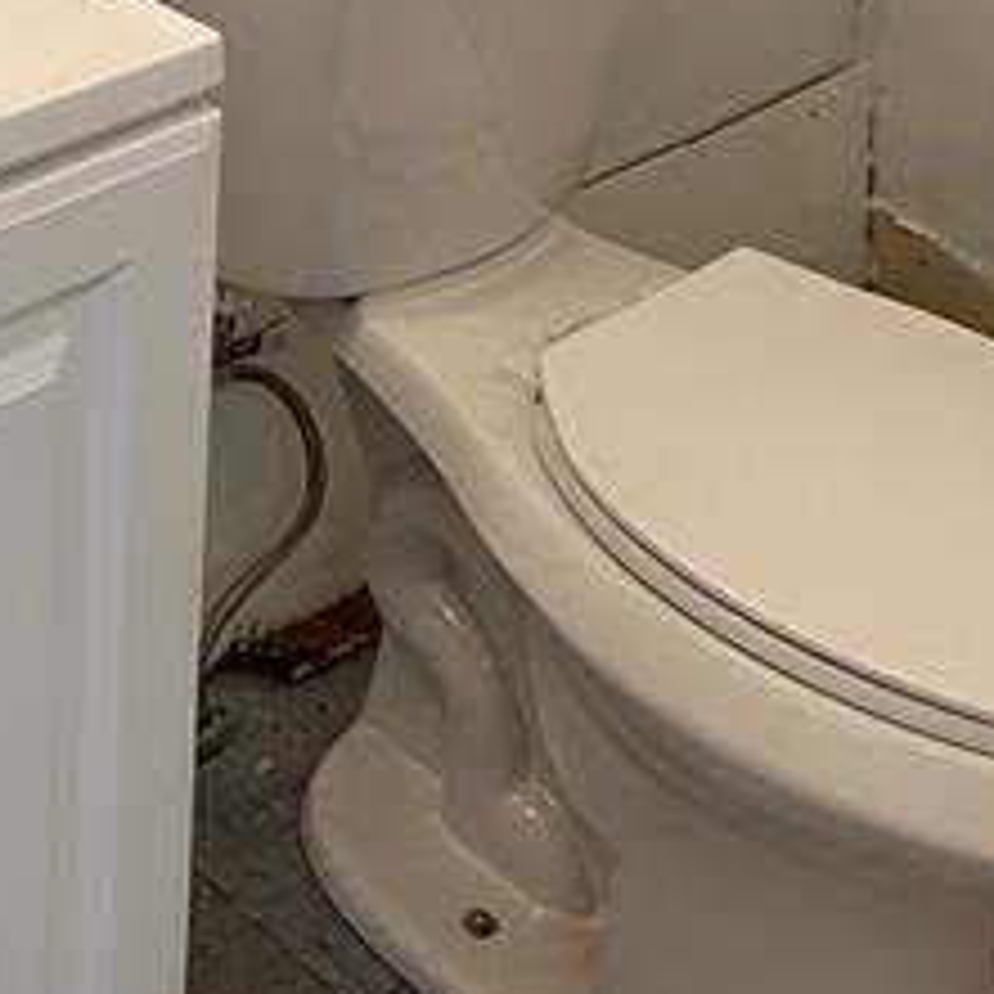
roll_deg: -2.0
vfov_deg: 20.4
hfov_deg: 21.5
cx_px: 261
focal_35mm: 80
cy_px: -166
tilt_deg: -16.7
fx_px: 2599
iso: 80
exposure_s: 1/60
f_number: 1.8
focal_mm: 4.25
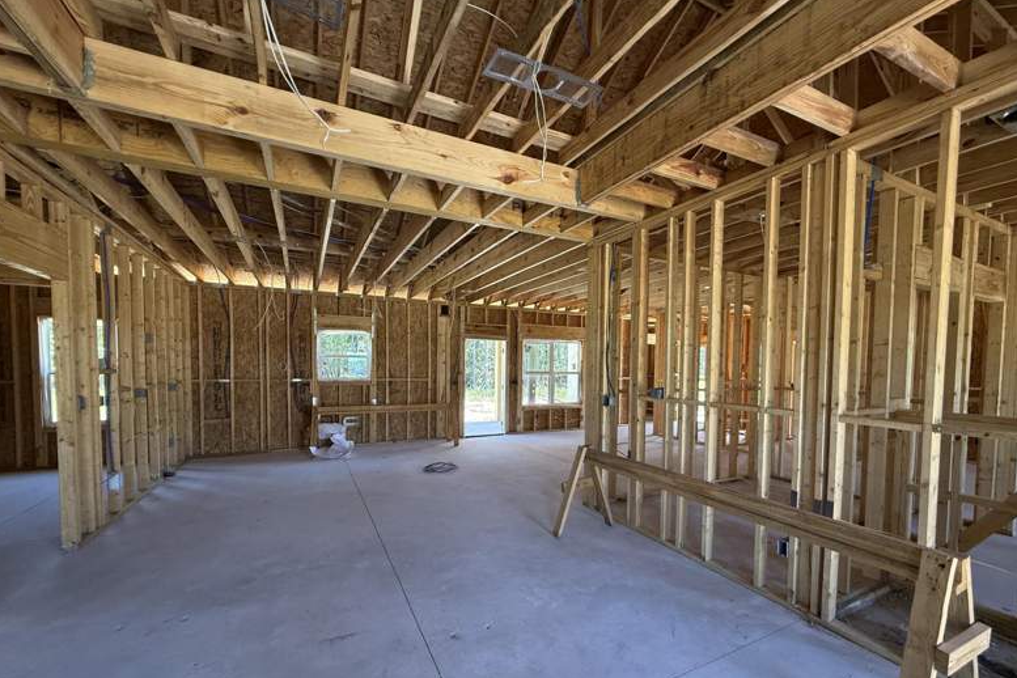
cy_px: 385
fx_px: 424
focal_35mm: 15
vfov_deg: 76.9
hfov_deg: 100.4
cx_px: 518
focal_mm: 2.22
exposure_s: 1/99
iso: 250
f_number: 2.2
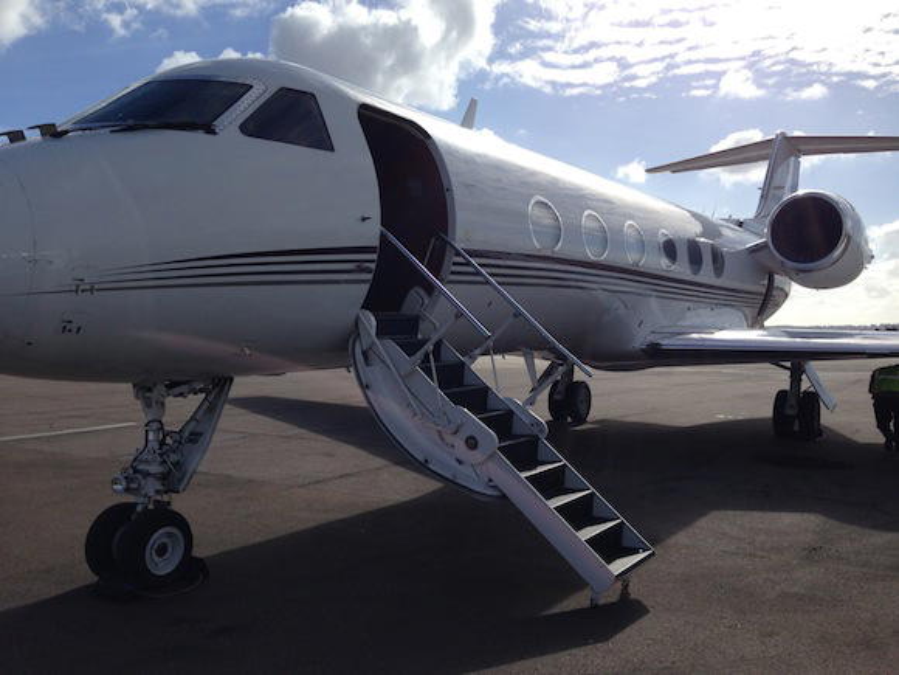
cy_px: 338
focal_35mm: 33
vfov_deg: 42.9
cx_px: 450
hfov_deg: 55.4
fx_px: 857
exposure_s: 1/3012
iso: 50
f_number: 2.4
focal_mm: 4.12
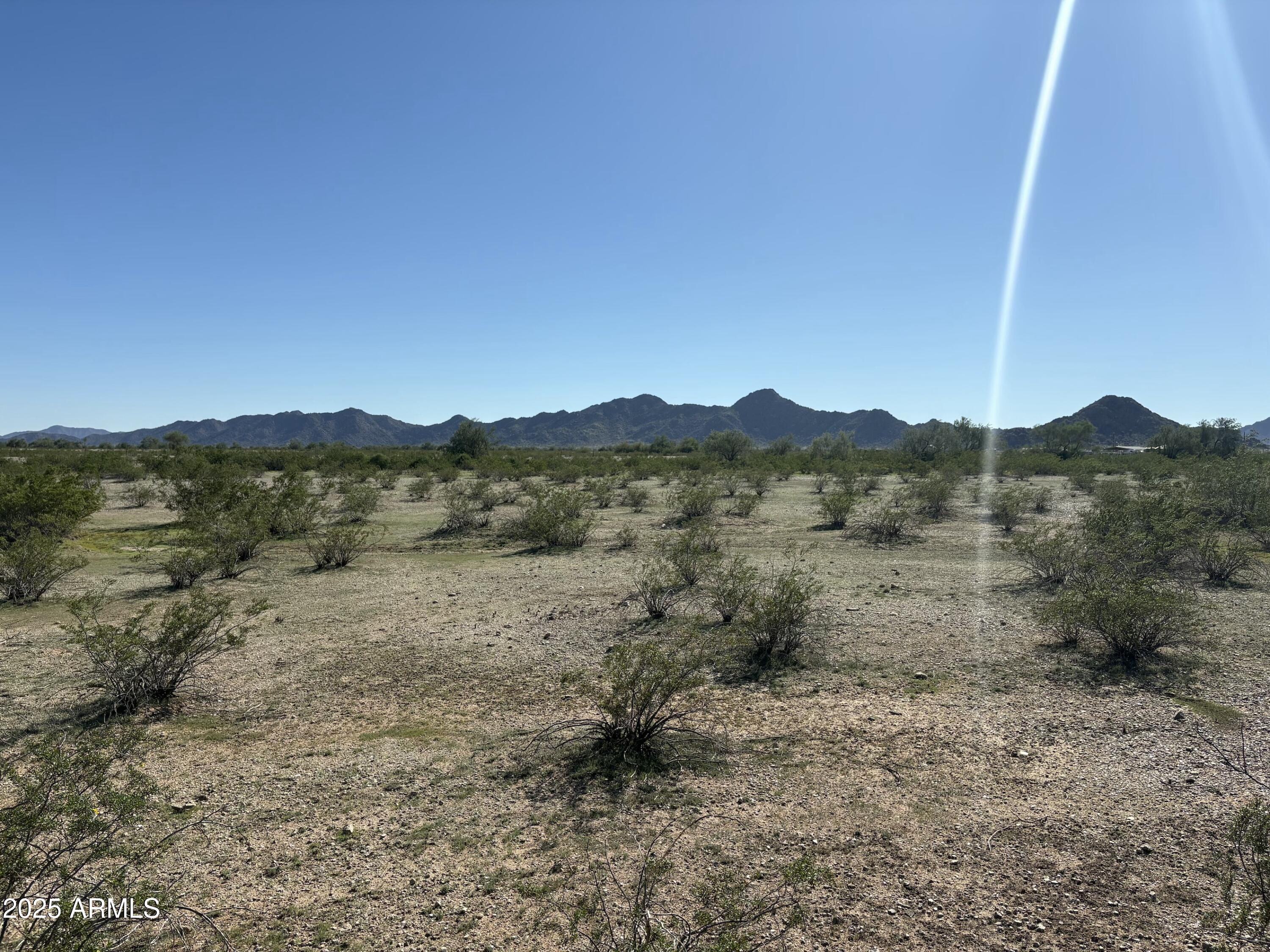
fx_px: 954
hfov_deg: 67.3
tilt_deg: -1.1
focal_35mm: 26
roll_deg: -0.7
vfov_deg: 53.1
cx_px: 635
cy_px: 476
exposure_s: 1/5348
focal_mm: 5.96
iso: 50
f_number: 1.6
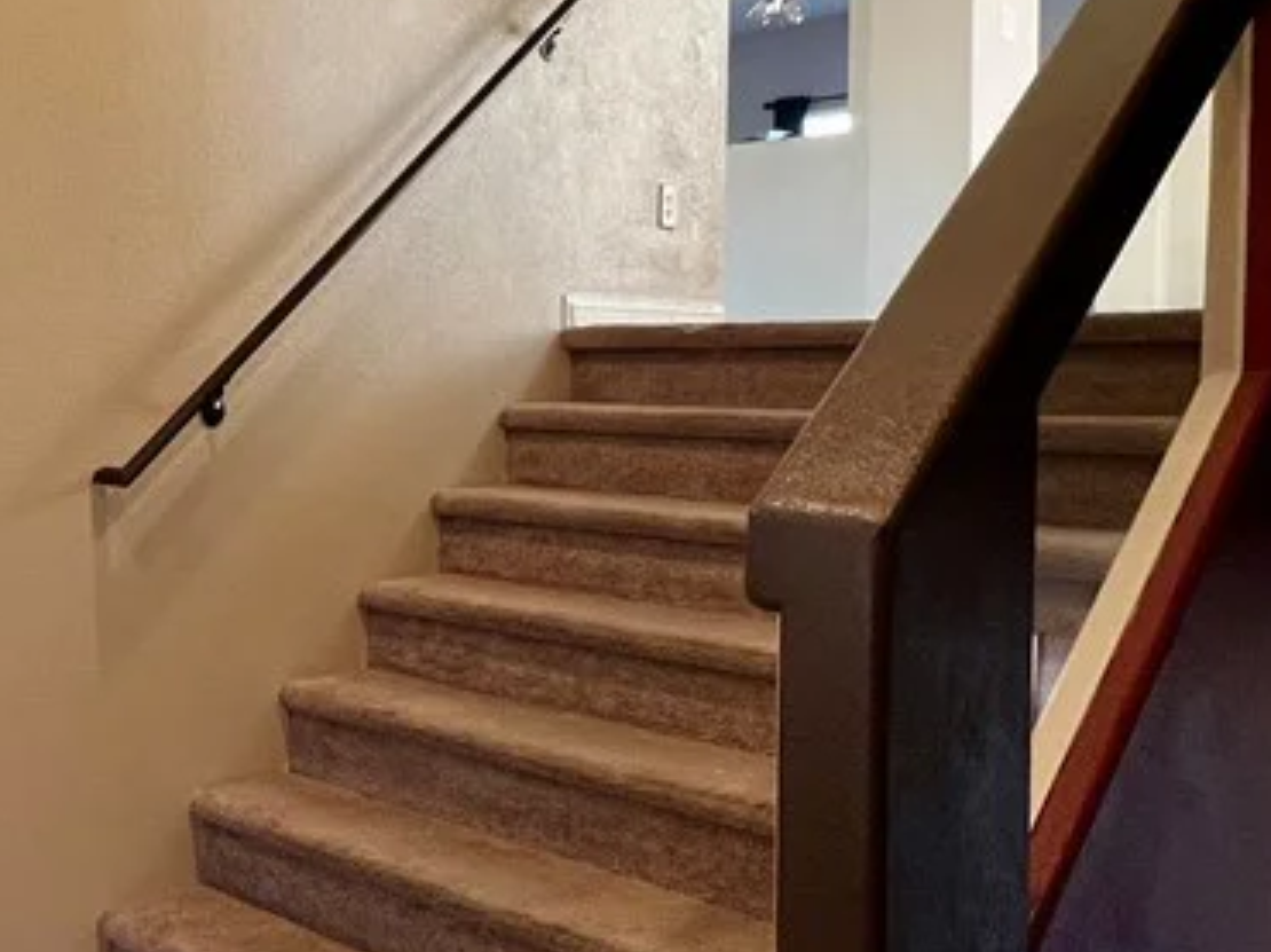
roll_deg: +0.1
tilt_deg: -4.0
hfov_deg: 42.7
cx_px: -58
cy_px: 416
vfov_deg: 39.5
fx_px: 1321
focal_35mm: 36
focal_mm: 1.57
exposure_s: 1/120
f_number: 1.8
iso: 250
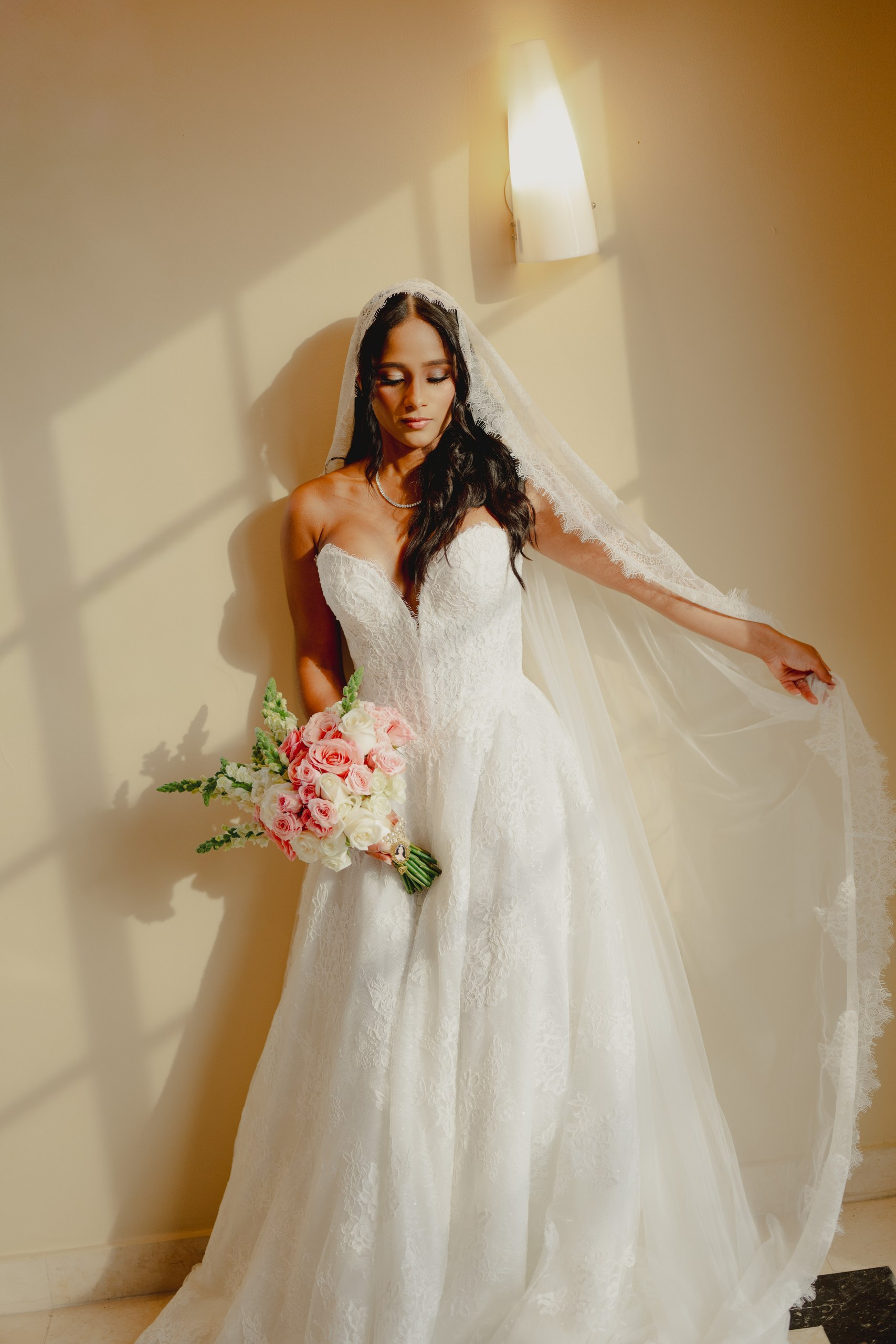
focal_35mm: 50
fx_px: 1866
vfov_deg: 39.6
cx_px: 448
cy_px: 672
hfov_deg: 27.0
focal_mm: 50
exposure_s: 1/500
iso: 320
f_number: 1.8
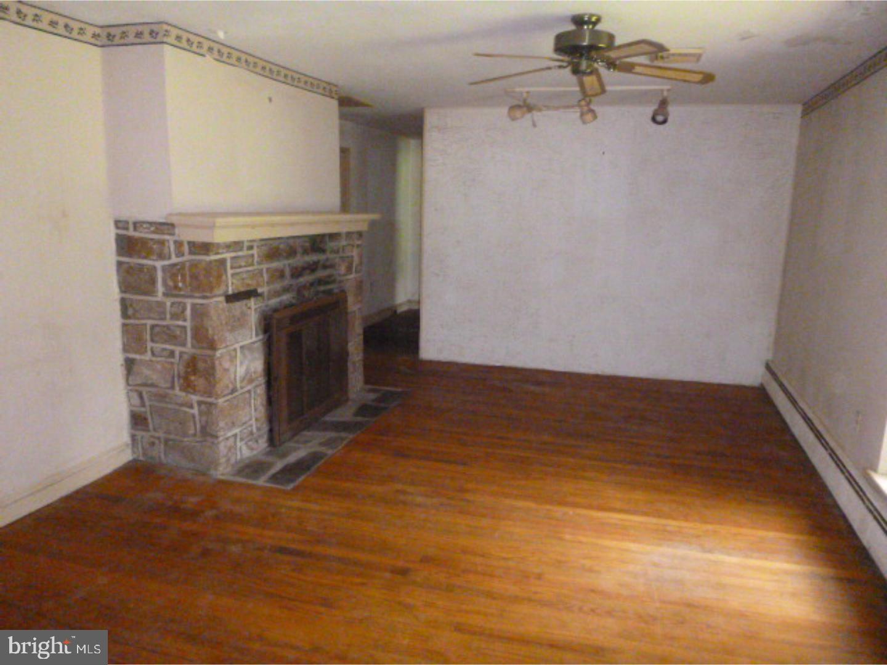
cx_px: 444
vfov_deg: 54.9
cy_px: 332
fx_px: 641
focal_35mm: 25
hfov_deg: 69.4
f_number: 3.9
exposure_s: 1/60
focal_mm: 4.5
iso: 1000
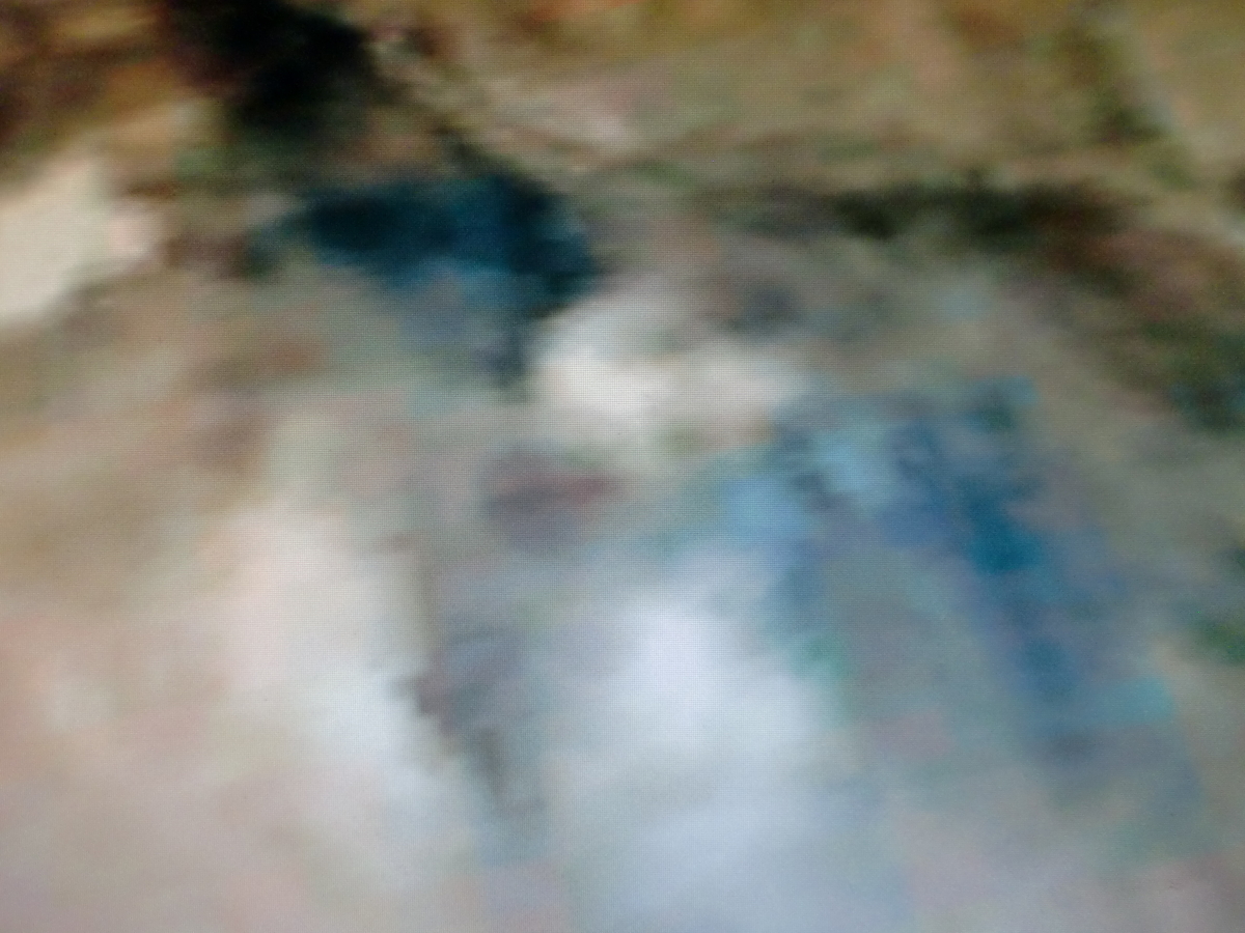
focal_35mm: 35
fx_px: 1259
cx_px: 622
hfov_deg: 52.6
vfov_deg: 40.7
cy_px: 466
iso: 250
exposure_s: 1/60
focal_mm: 6.3
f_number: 3.1
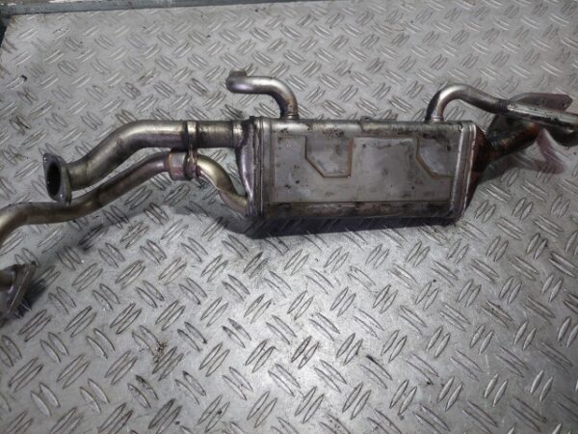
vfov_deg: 54.9
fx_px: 417
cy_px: 217
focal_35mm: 25
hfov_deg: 69.4
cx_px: 289
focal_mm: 5.23
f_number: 1.8
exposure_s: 1/100
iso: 64
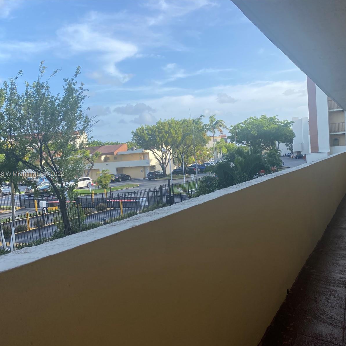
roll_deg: +3.9
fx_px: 351
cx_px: 205
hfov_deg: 52.2
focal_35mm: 31
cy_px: 174
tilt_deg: -3.5
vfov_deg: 52.5
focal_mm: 4.25
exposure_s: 1/934
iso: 32
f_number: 1.8
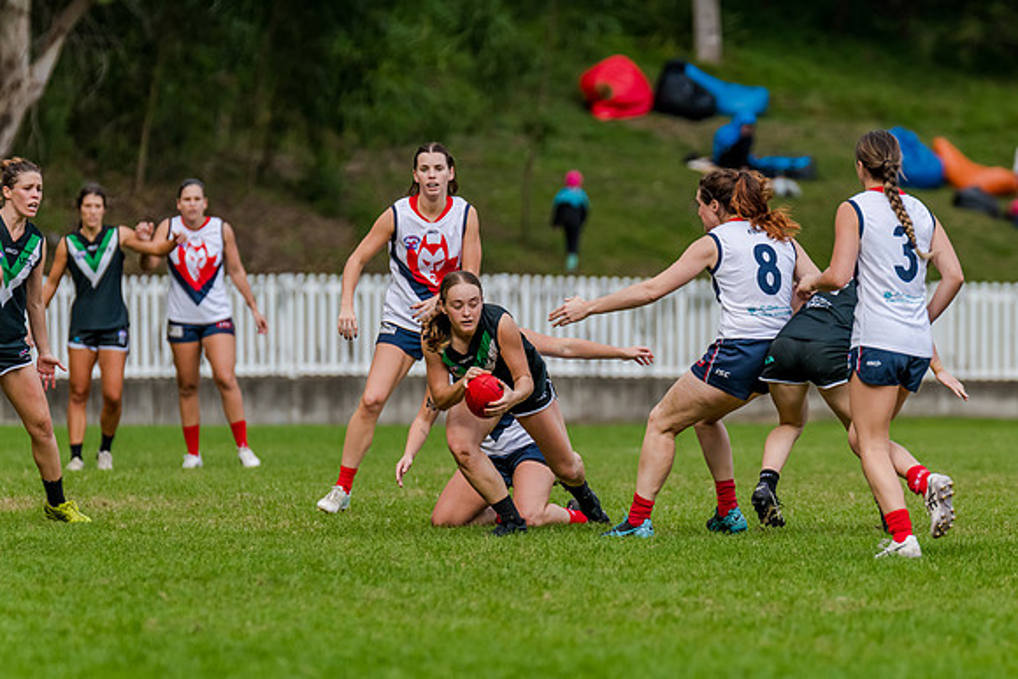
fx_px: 12443
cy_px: 360
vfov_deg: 3.1
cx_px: 614
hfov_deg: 4.7
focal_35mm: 440
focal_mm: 360
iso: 800
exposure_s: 1/2000
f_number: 4.5
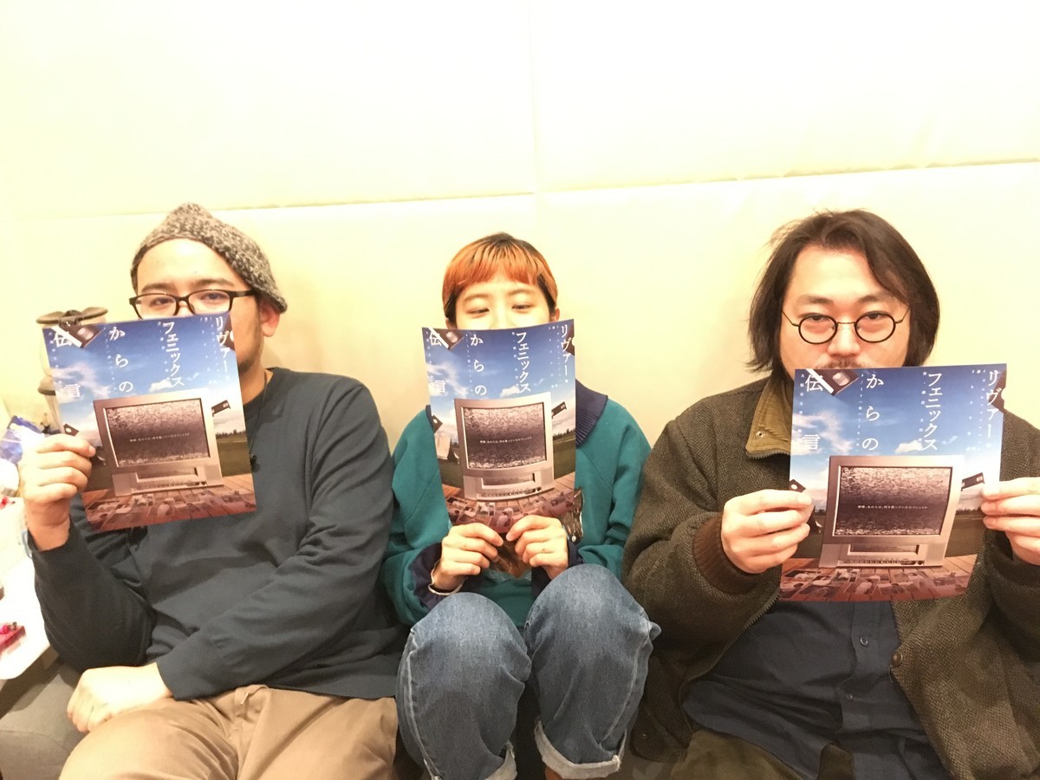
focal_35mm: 29
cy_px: 390
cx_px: 520
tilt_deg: -16.8
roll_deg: +4.6
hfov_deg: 61.7
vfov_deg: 48.2
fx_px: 871
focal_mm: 4.15
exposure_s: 1/15
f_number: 2.2
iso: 640
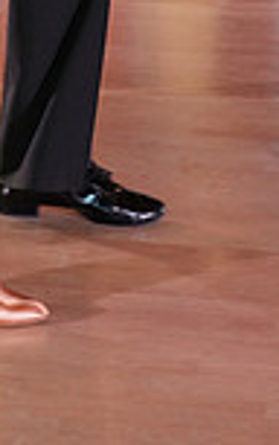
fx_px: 2159
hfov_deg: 7.2
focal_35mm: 178
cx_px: -240
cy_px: -311
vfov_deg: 11.1
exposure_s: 1/200
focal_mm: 46
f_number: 4.5
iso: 1250
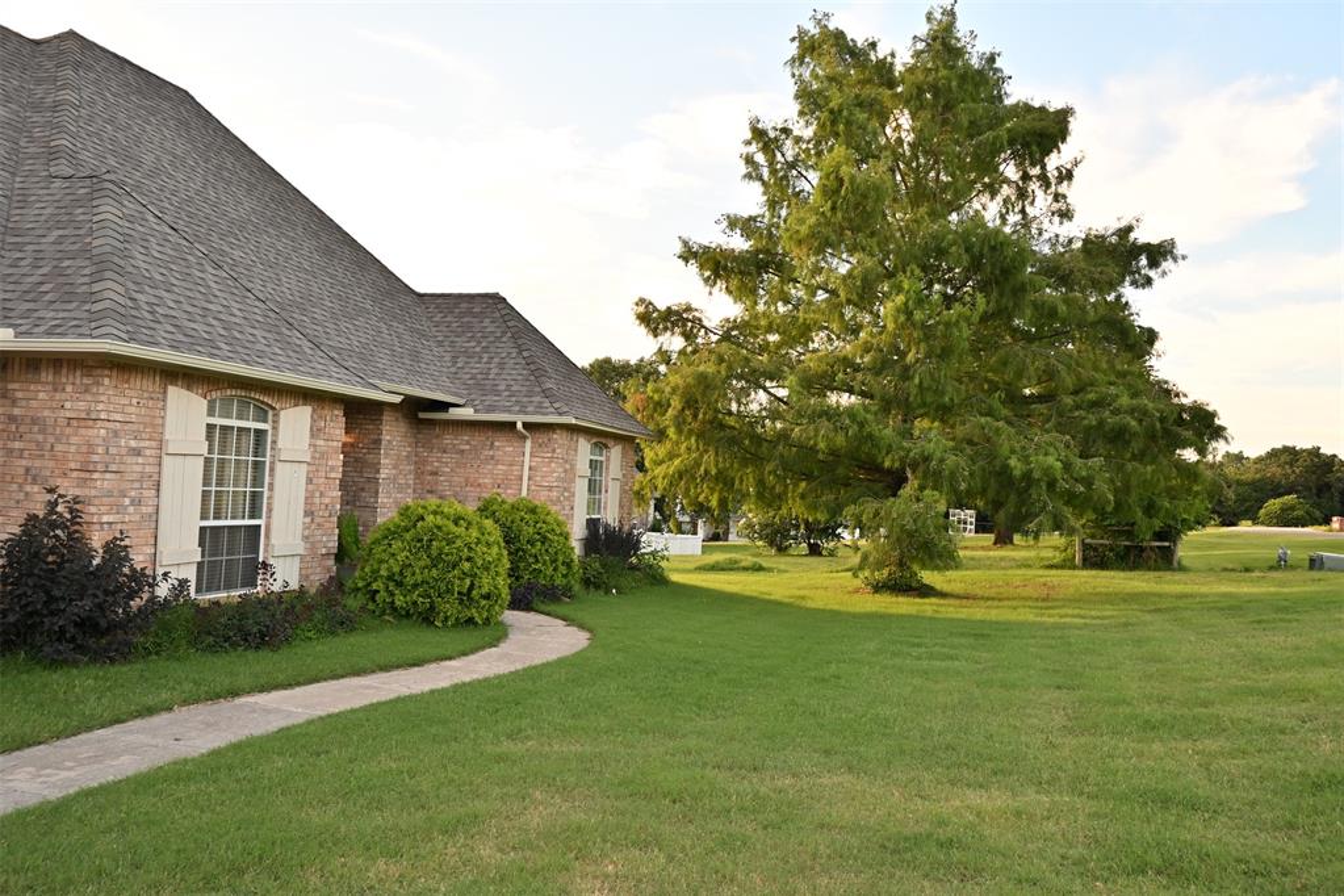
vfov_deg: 44.6
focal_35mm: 29
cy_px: 448
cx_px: 672
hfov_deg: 63.2
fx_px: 1092
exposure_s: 1/200
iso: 200
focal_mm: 19.5
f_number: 5
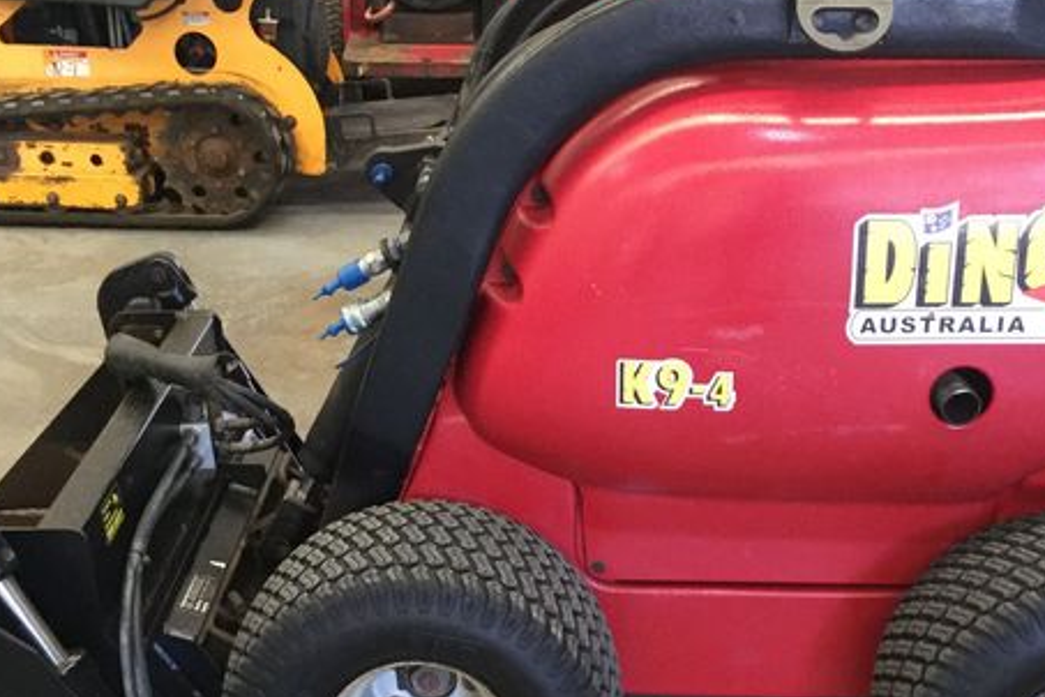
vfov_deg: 23.6
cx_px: 597
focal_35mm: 57
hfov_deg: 35.0
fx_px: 1654
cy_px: 478
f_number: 2.4
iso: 200
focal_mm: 3.3
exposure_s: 1/33
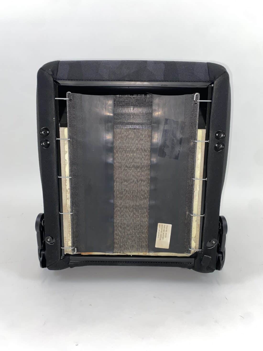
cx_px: 132
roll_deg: -1.6
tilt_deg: -8.6
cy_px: 176
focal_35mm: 26
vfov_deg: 67.3
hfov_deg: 53.1
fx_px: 263
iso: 125
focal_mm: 4.25
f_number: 1.8
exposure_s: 1/100
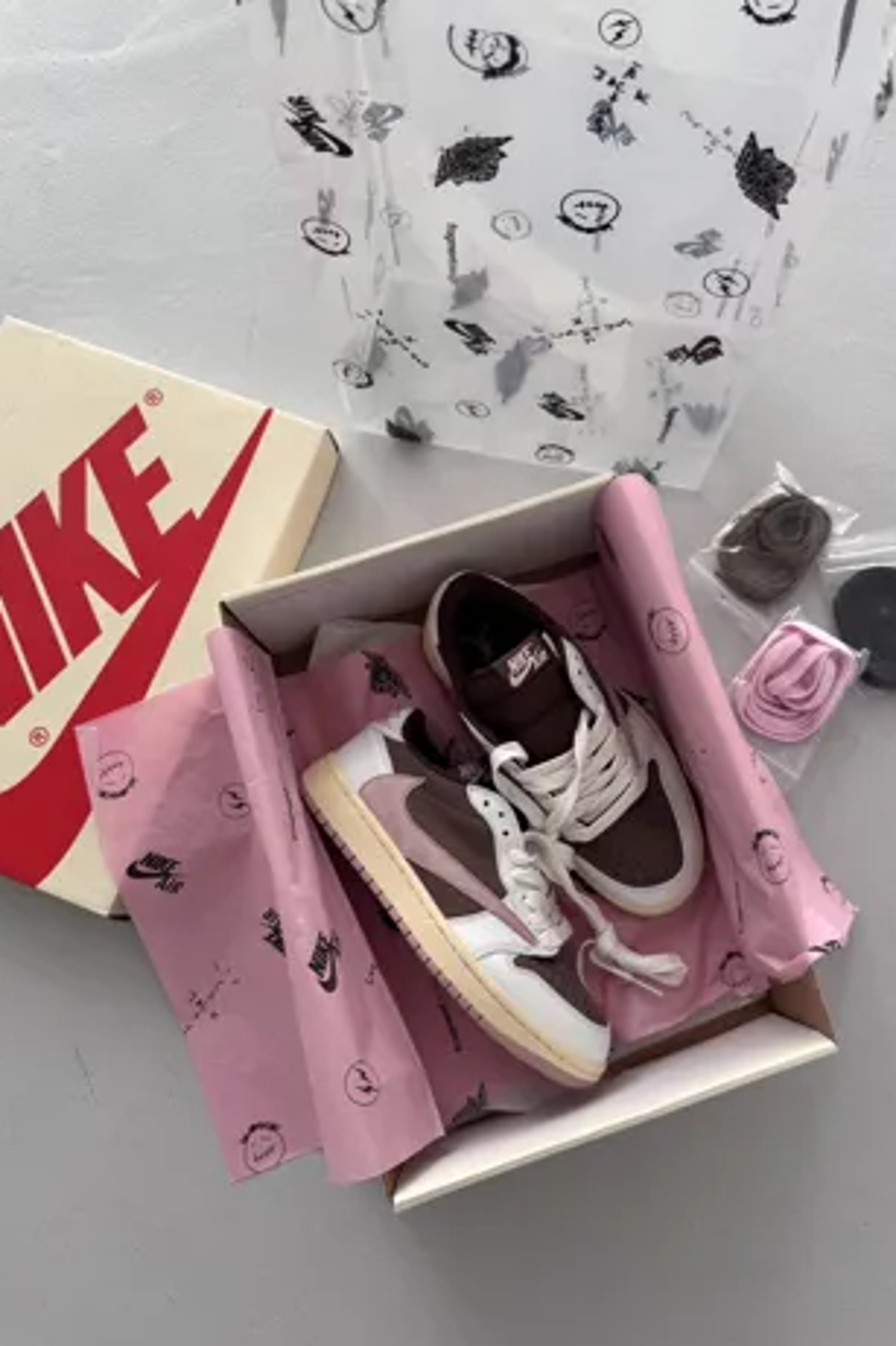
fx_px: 971
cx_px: 482
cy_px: 660
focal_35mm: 26
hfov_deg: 49.5
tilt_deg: -76.7
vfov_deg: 69.4
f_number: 1.78
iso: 125
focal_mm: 6.76
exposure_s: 1/121
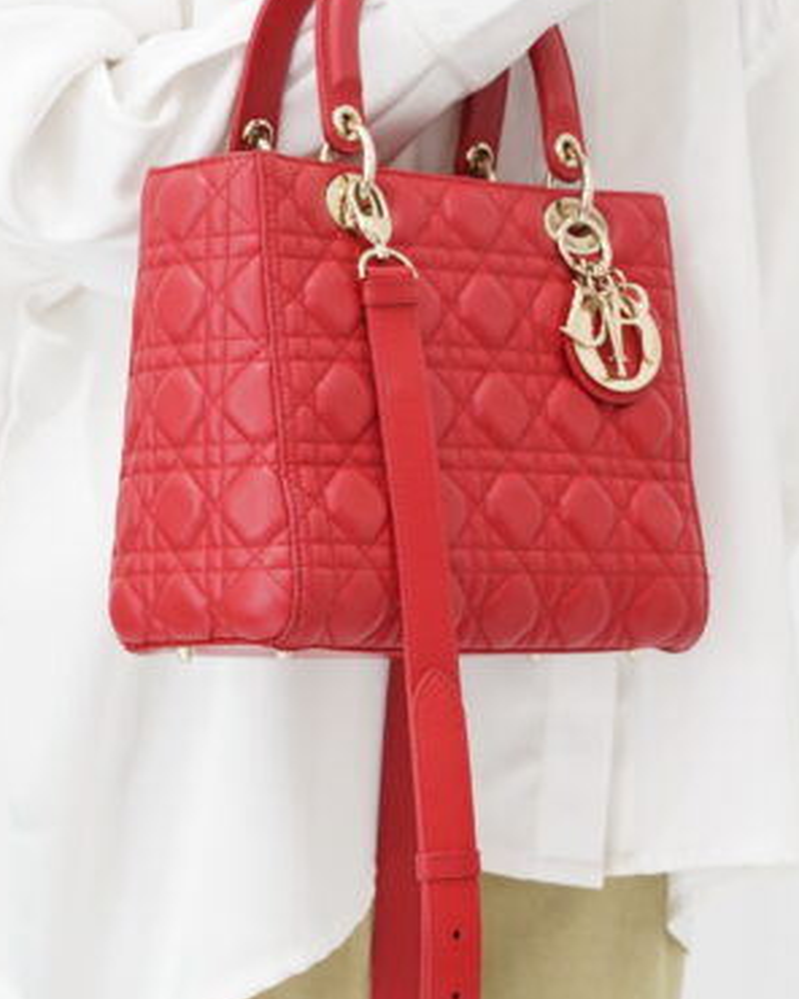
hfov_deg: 11.9
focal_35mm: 130
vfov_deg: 14.8
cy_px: 351
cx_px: 412
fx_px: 3843
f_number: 6.3
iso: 640
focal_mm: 50
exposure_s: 1/8
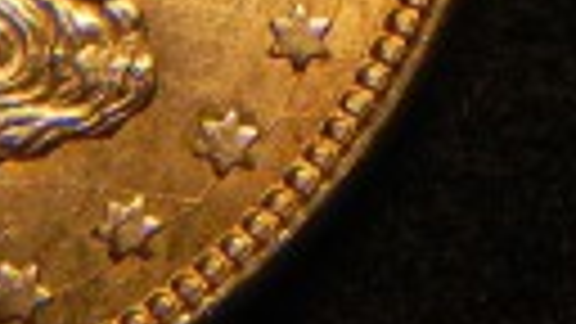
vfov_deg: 2.0
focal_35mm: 611
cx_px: -225
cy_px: -299
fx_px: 9332
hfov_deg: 3.5
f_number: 4.5
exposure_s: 1/245
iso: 160
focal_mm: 25.7
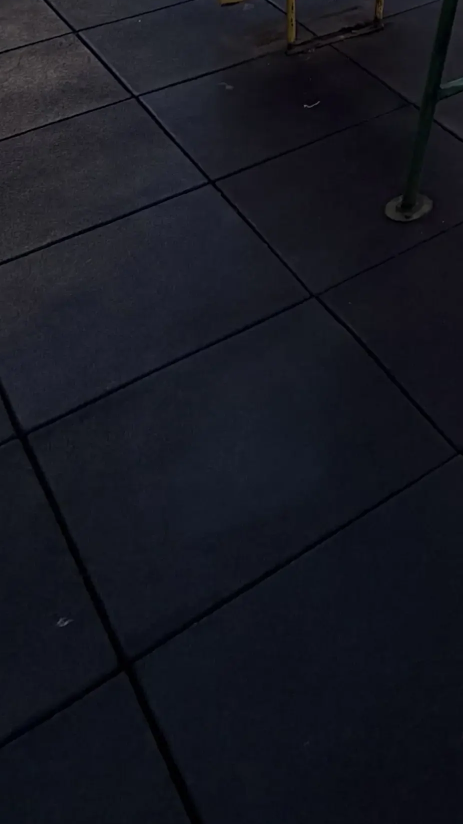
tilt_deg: -2.2
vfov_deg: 27.1
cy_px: -420
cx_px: 648
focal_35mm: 53
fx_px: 1157
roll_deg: +0.2
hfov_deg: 20.2
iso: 40
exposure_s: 1/585
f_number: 2.2
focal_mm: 2.22
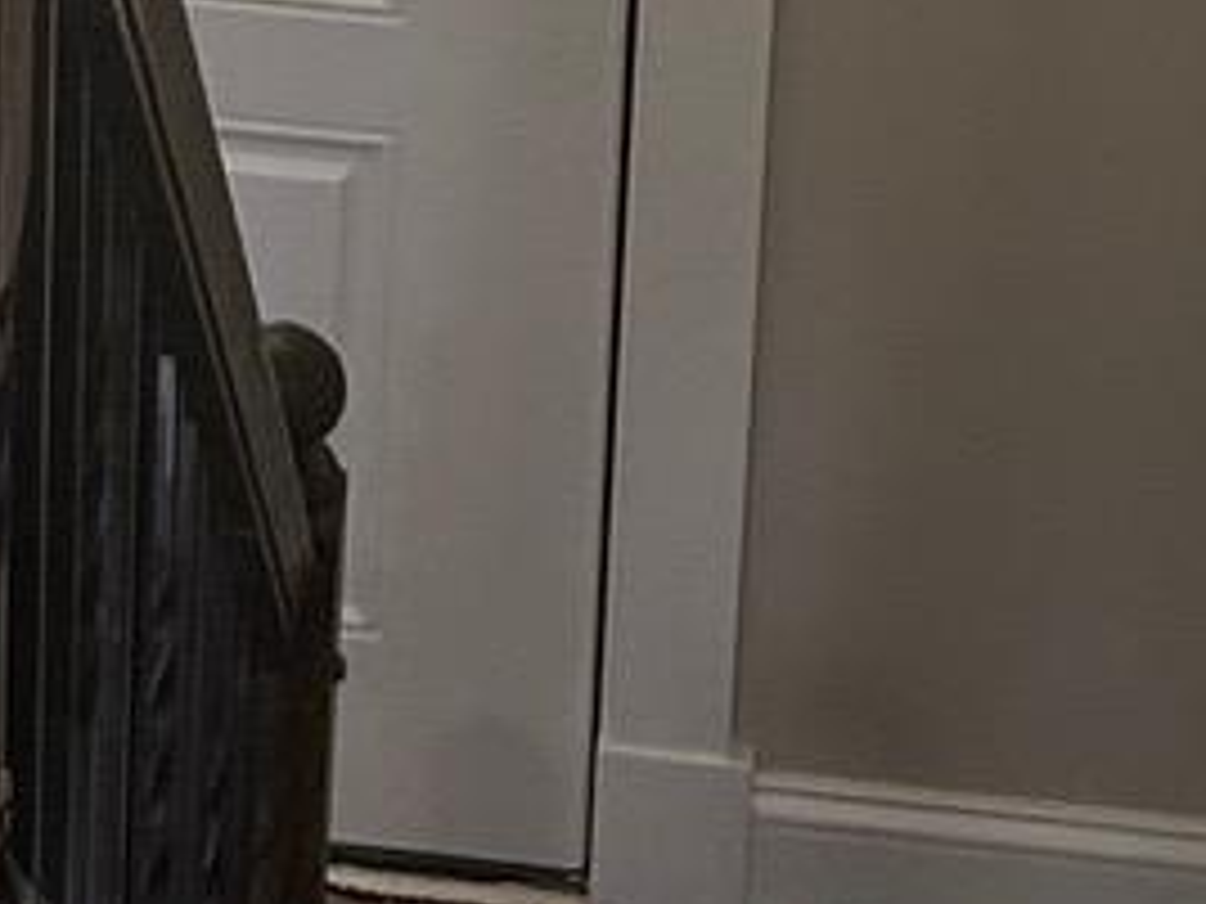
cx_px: -554
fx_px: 6933
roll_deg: -0.6
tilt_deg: -12.1
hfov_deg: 9.7
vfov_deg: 6.9
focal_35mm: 199
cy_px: -1480
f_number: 1.5
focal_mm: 5.7
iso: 125
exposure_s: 1/60
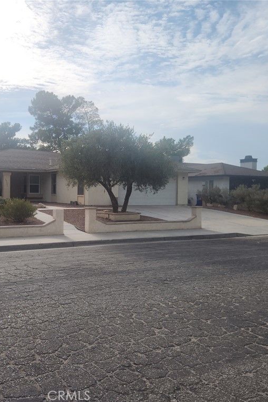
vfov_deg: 58.7
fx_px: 357
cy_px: 201
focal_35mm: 32
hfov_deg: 40.7
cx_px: 93
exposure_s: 1/3211
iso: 20
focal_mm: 5.4
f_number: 1.8
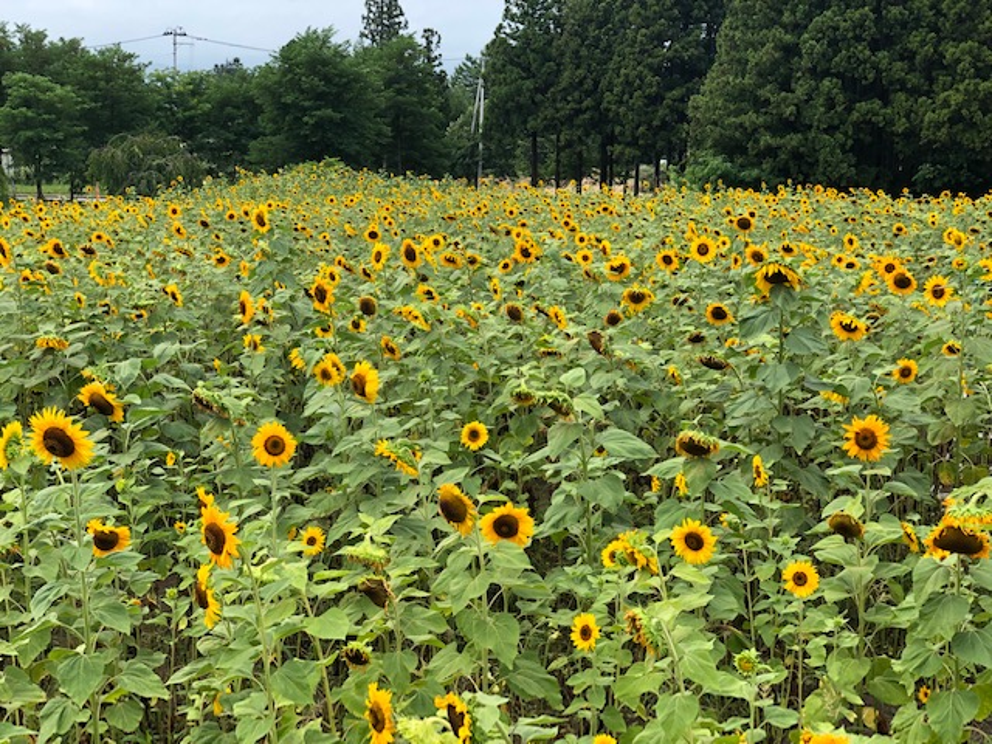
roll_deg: -0.2
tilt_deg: -11.5
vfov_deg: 28.0
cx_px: 496
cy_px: 372
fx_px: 1490
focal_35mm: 52
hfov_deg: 36.8
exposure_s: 1/393
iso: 16
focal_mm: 6
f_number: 2.4
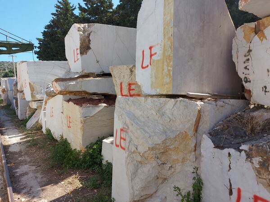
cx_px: 135
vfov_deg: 56.8
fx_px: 187
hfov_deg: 71.6
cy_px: 101
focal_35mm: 24
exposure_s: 1/742
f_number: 1.8
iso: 32
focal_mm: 5.23
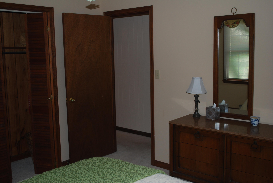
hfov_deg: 49.5
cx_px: 136
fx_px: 296
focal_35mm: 39
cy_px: 92
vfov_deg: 34.3
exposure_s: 1/60
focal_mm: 26
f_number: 4.5
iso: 200
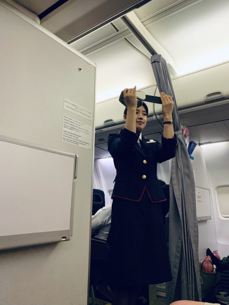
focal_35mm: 26
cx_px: 114
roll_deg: -1.5
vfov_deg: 67.3
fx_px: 229
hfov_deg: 53.1
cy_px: 152
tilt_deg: +13.0
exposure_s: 1/60
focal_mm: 4.25
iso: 250
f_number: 1.8
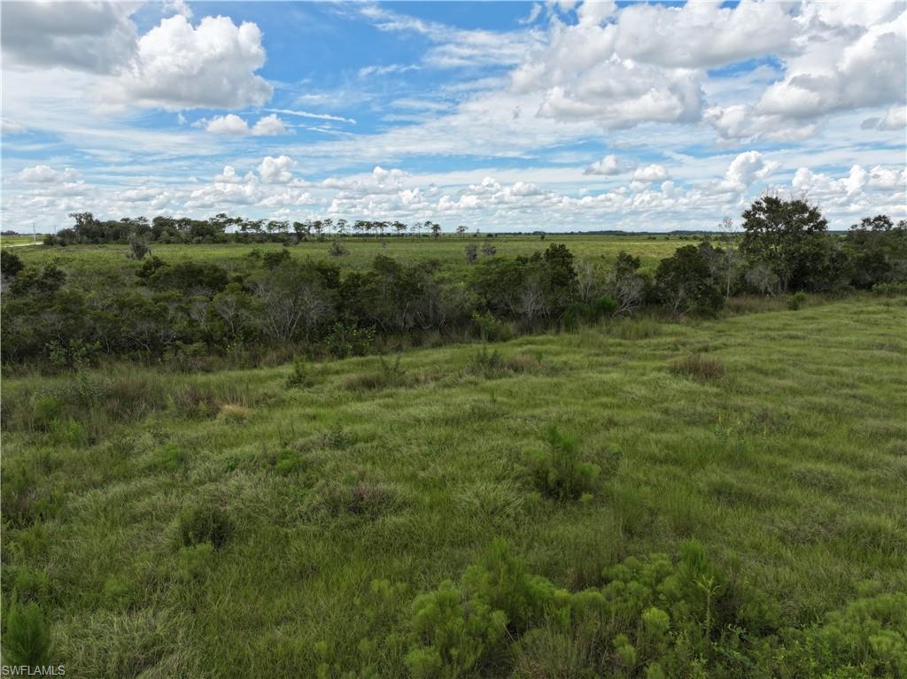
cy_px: 340
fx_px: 629
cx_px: 454
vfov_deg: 56.8
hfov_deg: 71.6
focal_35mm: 24
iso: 160
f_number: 2.8
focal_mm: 12.29
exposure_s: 1/2000
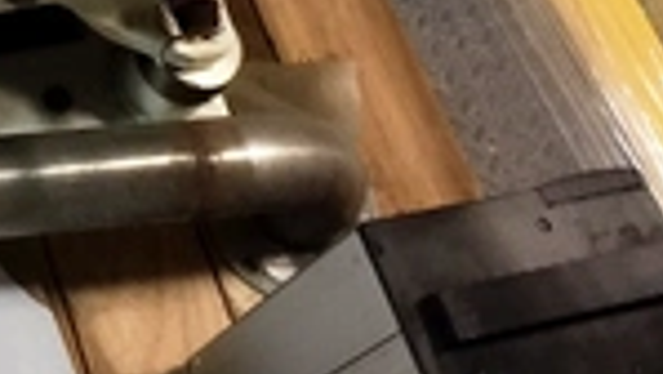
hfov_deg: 22.6
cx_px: -178
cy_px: -236
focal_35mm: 85
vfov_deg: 13.2
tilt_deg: -53.2
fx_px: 1495
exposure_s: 1/4
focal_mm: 4.15
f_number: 2.2
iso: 64
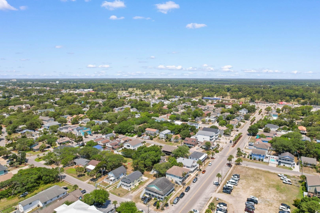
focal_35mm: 22
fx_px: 196
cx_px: 160
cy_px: 106
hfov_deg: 78.6
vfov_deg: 57.2
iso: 100
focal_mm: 8.38
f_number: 2.8
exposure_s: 1/400
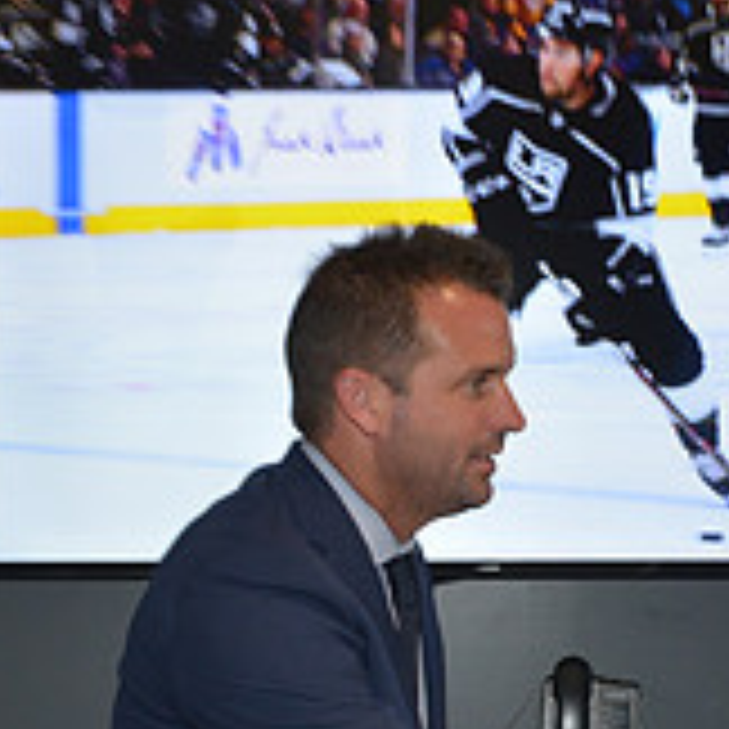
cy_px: 713
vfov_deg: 19.2
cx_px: 279
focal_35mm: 88
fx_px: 2097
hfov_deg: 19.7
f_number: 7.1
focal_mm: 29
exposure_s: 1/60
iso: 800
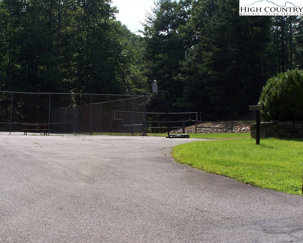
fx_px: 628
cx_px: 142
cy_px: 121
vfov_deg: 21.8
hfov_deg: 27.1
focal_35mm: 70
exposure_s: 1/500
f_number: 4.5
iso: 80
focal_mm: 11.1
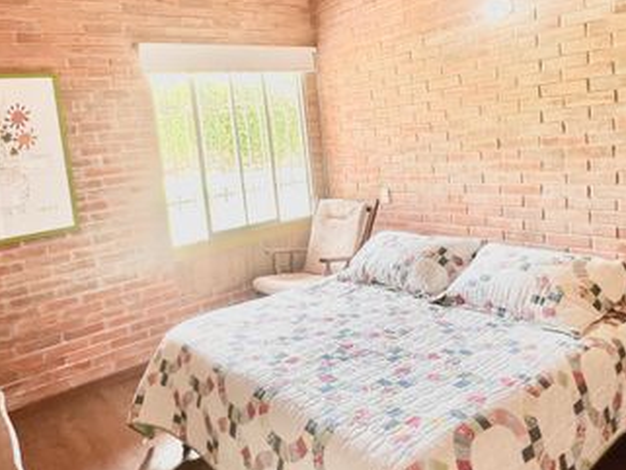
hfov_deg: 65.3
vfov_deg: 51.0
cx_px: 317
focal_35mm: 27
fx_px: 488
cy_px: 187
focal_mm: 1.57
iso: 250
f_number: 1.8
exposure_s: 1/79
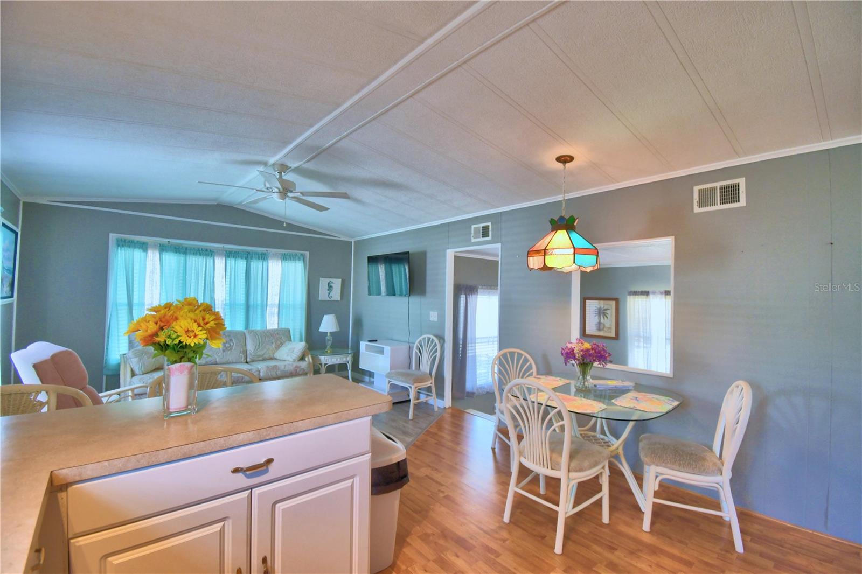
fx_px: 359
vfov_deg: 77.3
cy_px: 287
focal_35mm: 15
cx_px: 431
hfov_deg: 100.4
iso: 400
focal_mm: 10
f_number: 4.5
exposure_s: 1/30
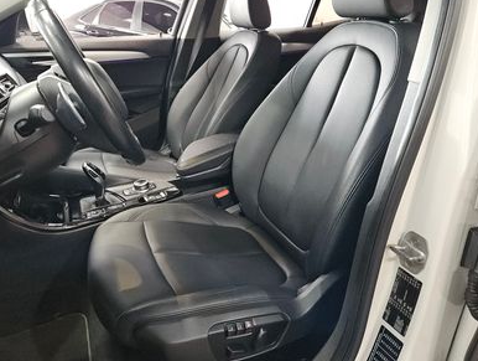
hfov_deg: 63.3
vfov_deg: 49.6
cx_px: 222
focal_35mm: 28
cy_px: 144
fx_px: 387
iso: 640
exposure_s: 1/60
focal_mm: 5.4
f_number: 1.8
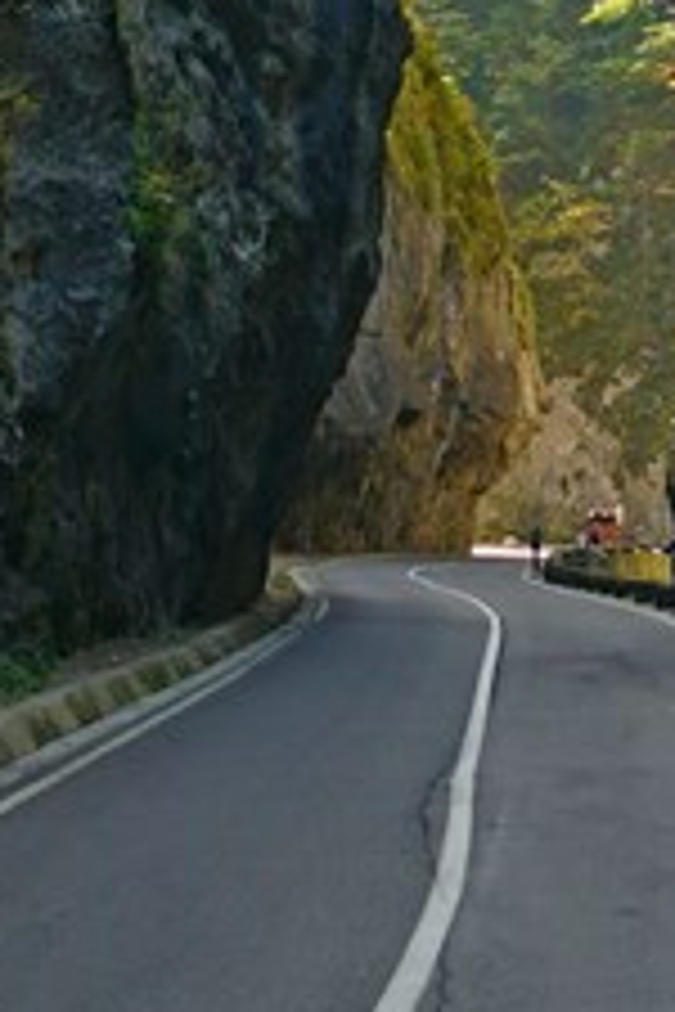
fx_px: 3375
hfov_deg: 11.4
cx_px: 317
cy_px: -895
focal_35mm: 120
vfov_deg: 14.6
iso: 100
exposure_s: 1/60
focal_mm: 18
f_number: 8
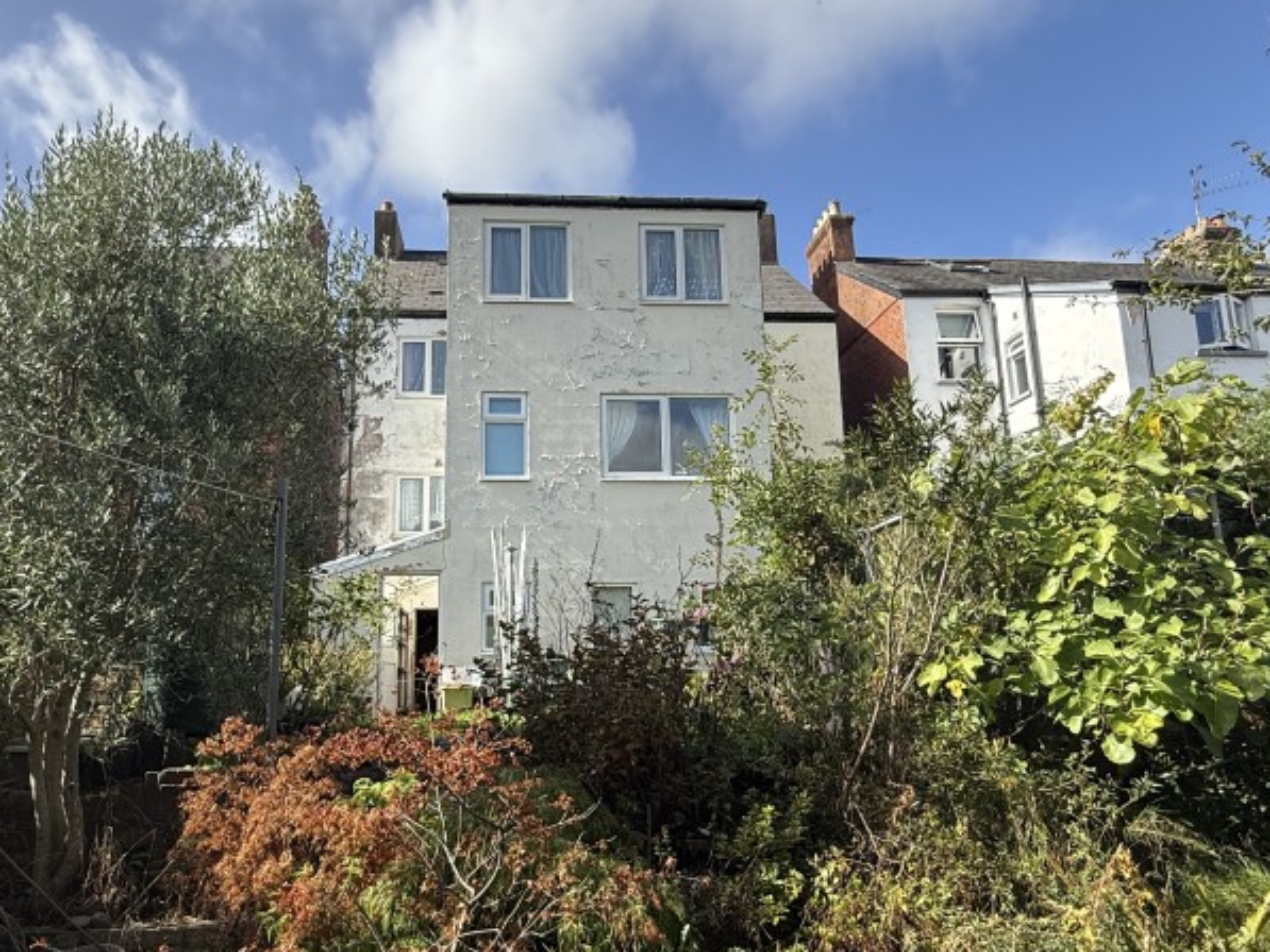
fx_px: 881
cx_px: 557
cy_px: 514
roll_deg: -0.4
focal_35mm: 24
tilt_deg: +11.8
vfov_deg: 56.8
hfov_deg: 71.3
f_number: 2.2
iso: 50
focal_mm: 2.22
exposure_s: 1/1001
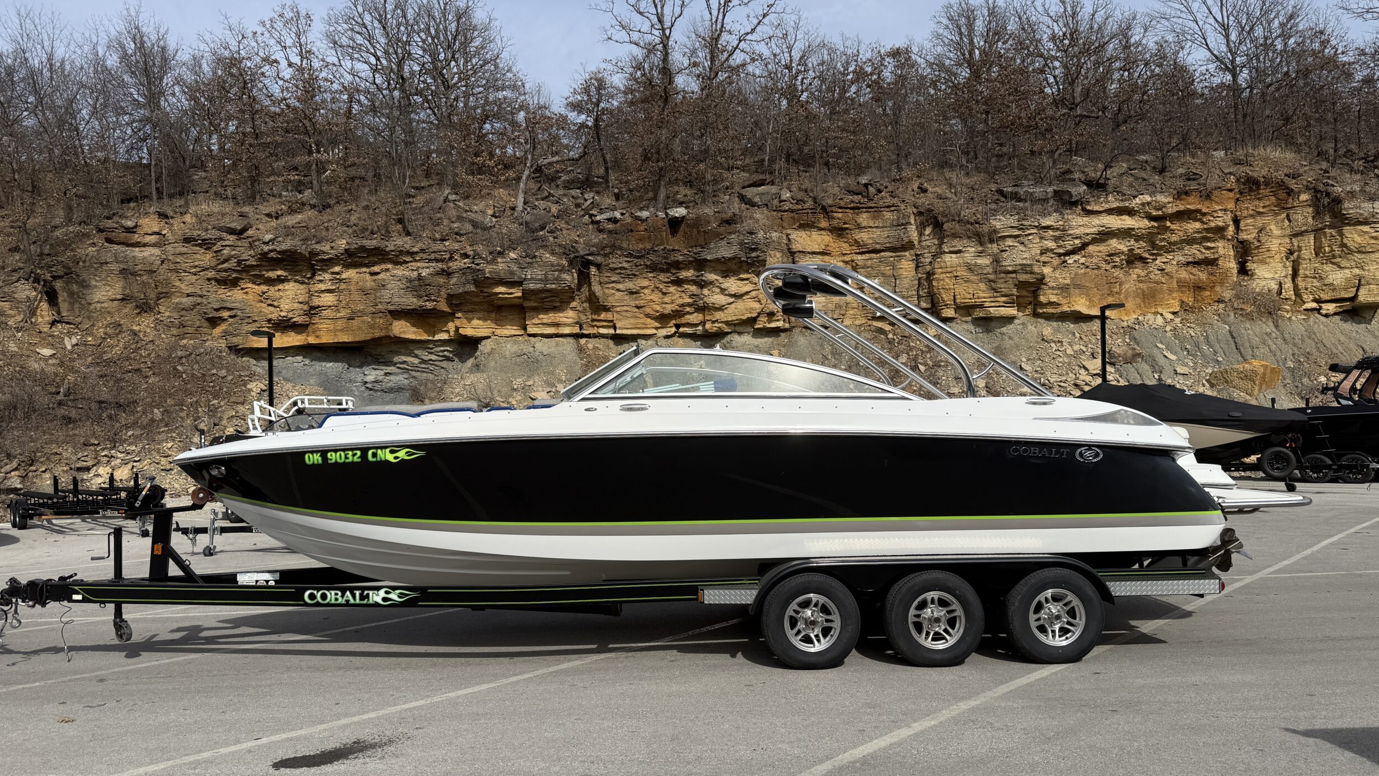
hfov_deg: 69.9
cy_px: 416
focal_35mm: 27
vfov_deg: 42.9
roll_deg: +1.1
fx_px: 987
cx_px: 692
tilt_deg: +0.9
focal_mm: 6.76
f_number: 1.78
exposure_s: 1/7353
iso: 80
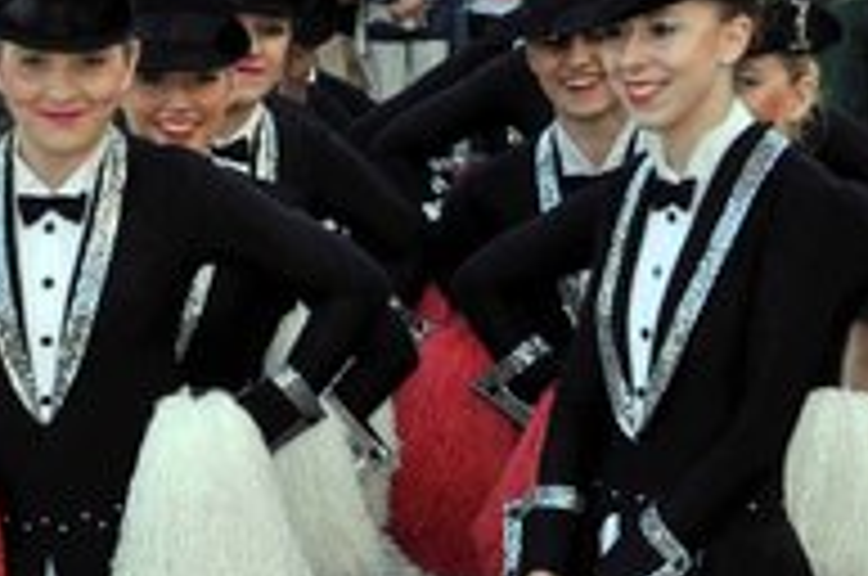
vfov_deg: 9.3
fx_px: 3531
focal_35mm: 147
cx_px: -202
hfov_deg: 13.6
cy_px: 558
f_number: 13
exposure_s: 1/60
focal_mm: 29
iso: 640
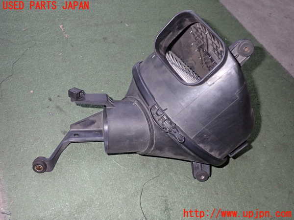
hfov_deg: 60.0
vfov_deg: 46.8
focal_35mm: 30
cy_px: 110
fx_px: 255
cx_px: 147
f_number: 6.3
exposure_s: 1/30
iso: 400
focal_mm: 5.4
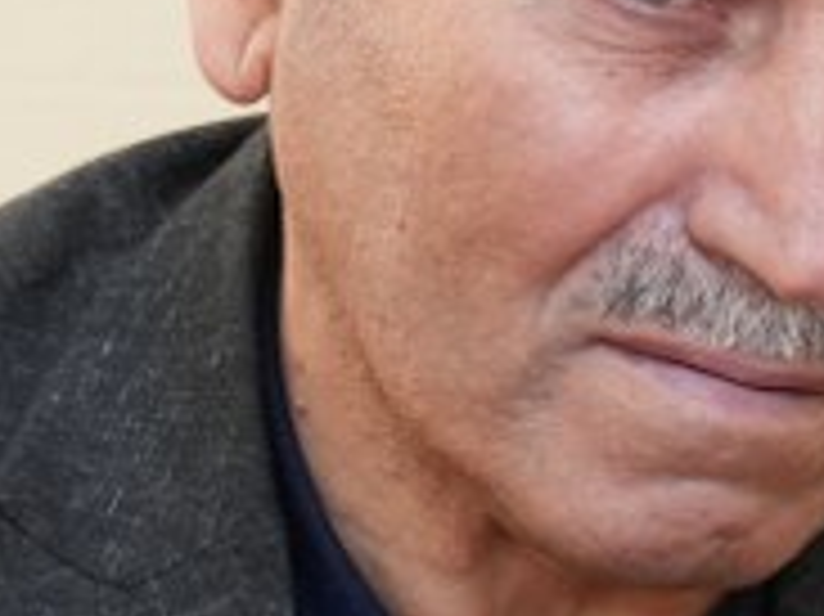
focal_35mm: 516
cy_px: 717
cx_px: 707
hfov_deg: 3.8
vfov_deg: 2.9
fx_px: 12275
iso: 1600
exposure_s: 1/200
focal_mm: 64
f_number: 5
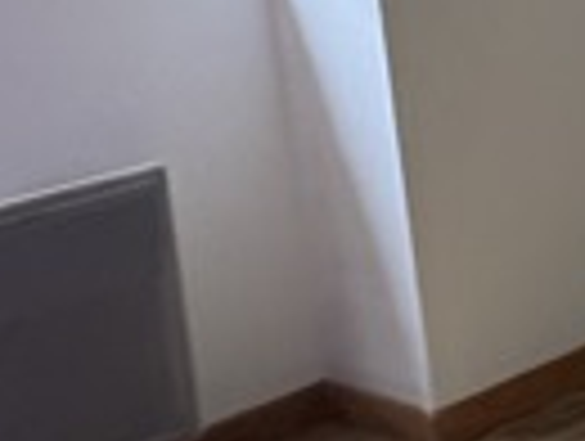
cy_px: -180
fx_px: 1456
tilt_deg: -7.9
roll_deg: +0.9
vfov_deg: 16.1
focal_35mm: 86
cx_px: 1004
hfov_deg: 18.5
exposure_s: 1/60
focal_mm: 2.22
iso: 250
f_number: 2.2
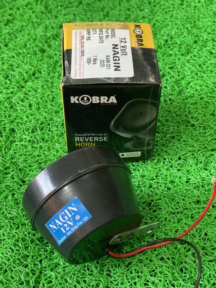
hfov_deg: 28.0
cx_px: 108
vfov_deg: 36.8
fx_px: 433
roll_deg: +5.0
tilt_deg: -43.1
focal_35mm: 52
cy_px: 144
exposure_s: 1/50
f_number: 2
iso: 250
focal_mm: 6
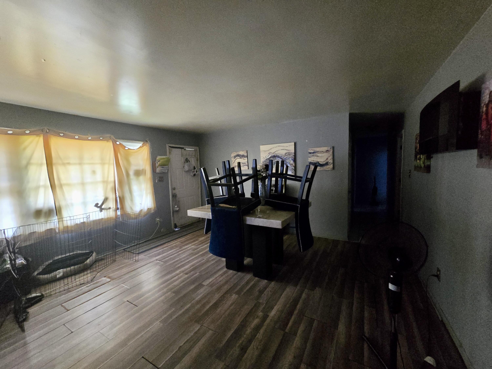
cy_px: 184
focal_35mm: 13
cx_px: 246
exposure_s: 1/40
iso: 1250
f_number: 2.2
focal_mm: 2.2
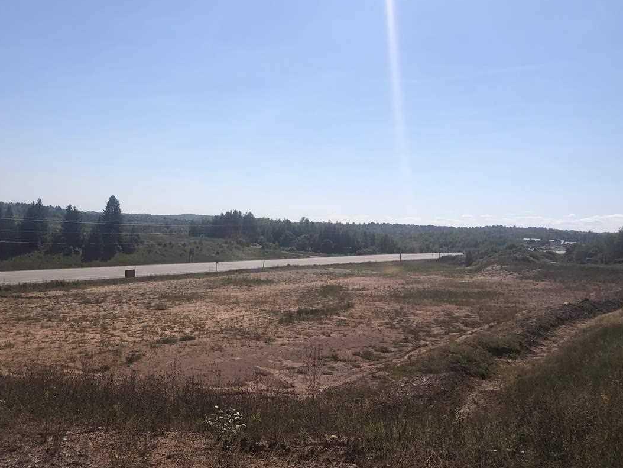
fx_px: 612
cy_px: 233
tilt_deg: -2.1
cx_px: 270
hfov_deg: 53.8
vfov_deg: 41.8
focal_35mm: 34
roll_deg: -1.2
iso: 25
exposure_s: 1/4878
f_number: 1.8
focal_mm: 3.99
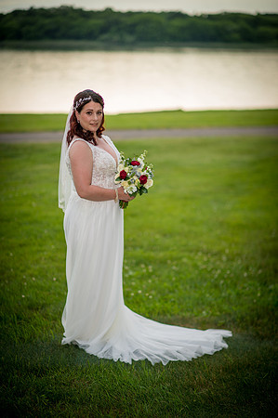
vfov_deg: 23.9
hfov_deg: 16.0
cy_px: 209
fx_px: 987
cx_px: 139
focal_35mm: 85
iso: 100
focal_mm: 85
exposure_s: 1/1000
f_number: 1.4
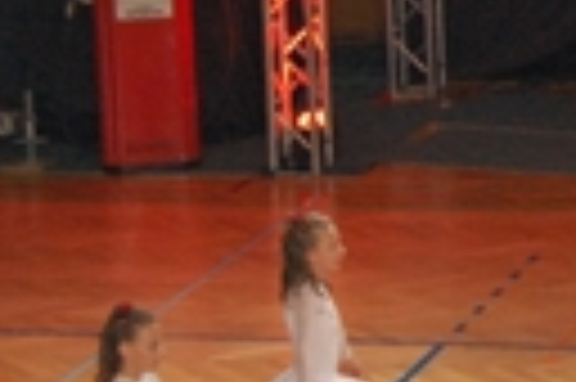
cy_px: 265
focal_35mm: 263
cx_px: 1022
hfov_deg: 7.6
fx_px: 4202
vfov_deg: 5.2
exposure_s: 1/60
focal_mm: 45
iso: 1600
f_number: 5.3
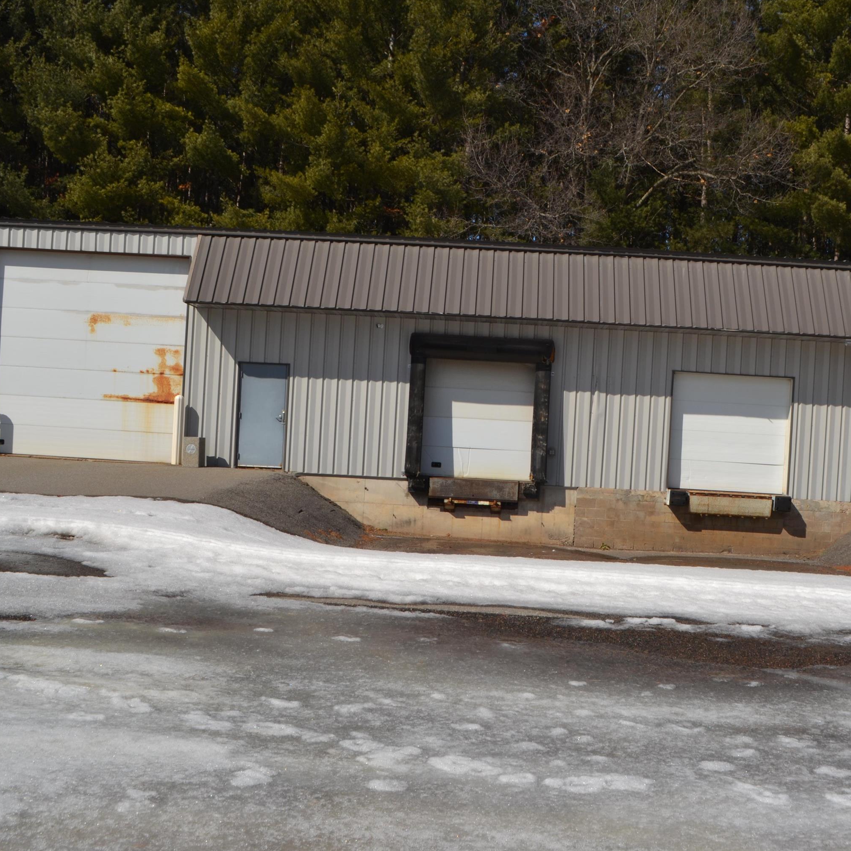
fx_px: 1085
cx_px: 504
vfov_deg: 42.8
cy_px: 419
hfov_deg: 42.7
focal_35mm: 39
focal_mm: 20
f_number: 10
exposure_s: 1/200
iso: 100
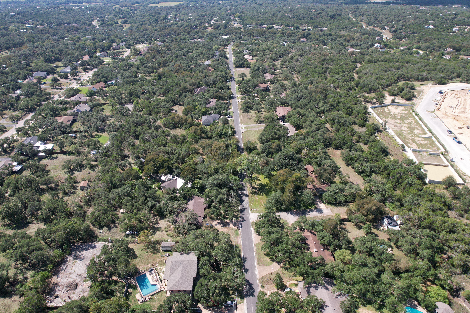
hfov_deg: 78.6
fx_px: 287
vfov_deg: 57.2
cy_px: 156
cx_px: 235
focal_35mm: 22
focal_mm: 8.38
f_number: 2.8
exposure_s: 1/1250
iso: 140
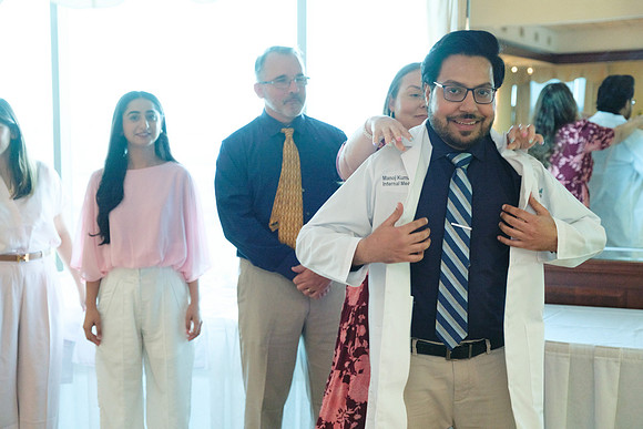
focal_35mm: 56
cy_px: 214
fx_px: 1000
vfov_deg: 24.2
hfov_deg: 35.6
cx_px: 322
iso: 640
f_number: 2.8
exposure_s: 1/125
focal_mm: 37.6
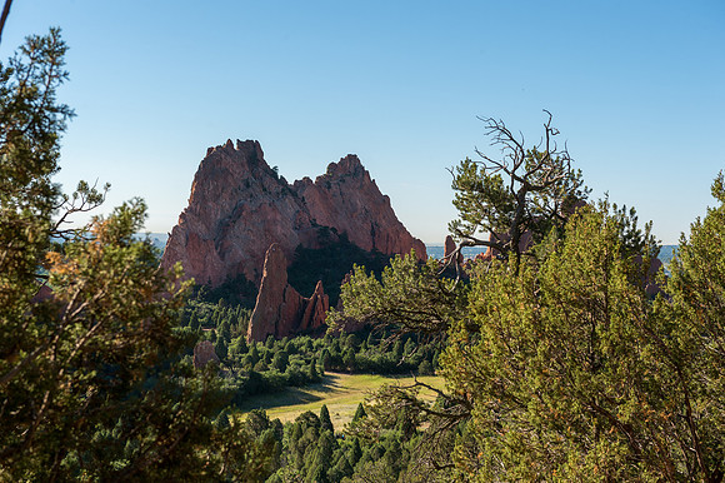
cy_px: 242
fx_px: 1208
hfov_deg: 33.4
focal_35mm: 60
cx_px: 362
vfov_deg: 22.6
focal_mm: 60
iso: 110
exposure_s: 1/320
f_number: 9
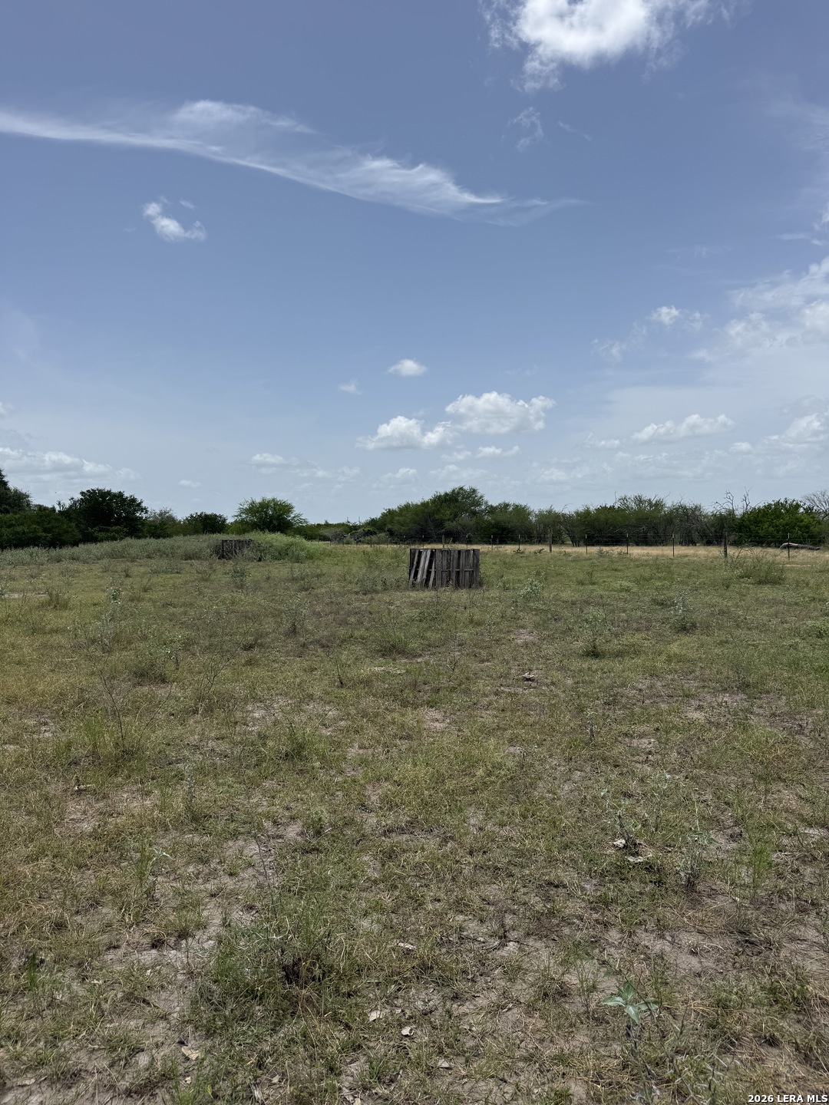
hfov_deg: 56.8
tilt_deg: -3.3
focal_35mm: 24
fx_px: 766
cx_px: 414
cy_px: 552
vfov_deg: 71.6
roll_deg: +1.7
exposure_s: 1/7092
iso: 80
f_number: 1.78
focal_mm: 6.76
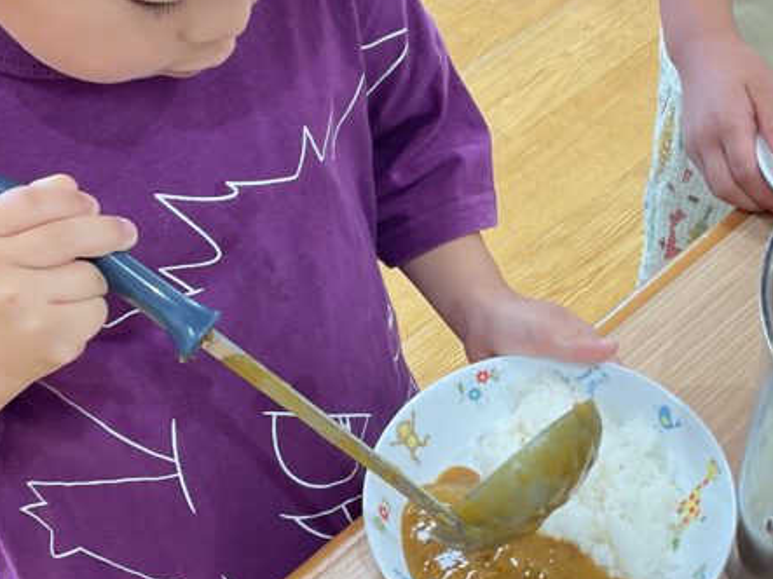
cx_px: 438
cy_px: 335
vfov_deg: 21.9
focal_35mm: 67
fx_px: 1496
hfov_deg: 28.9
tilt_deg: -46.4
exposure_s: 1/60
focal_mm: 3
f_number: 1.8
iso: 50
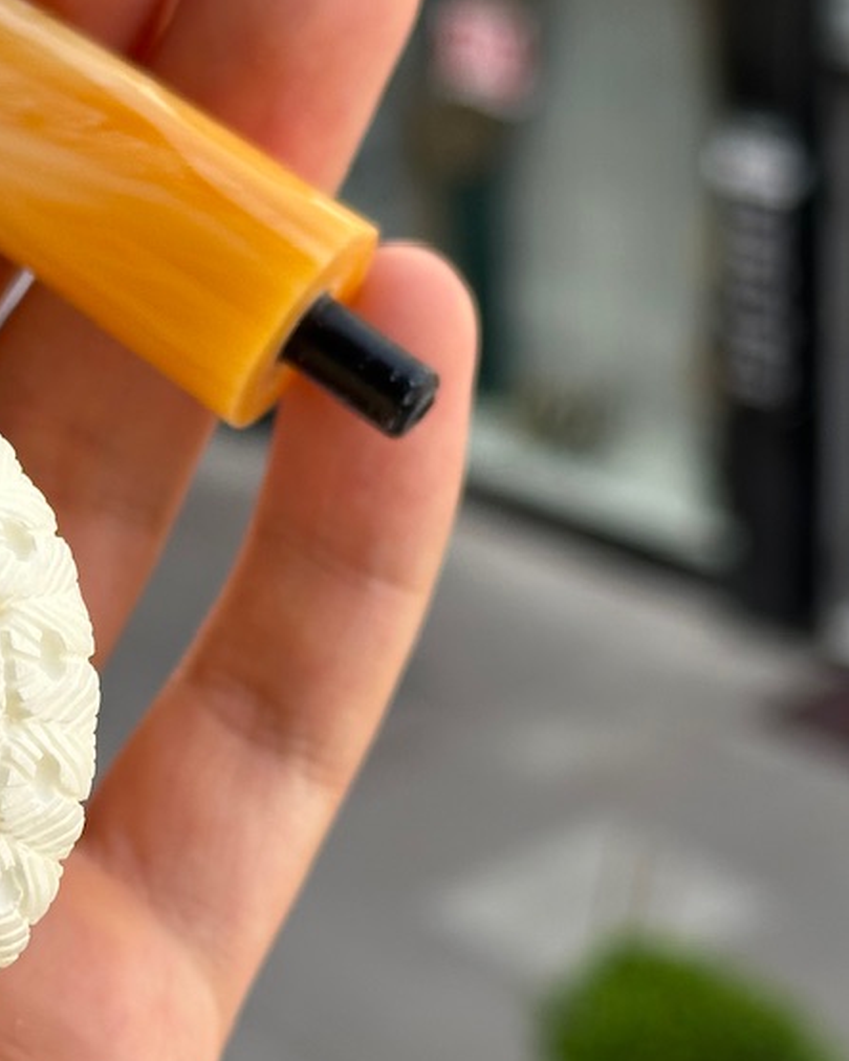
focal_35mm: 108
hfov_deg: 14.1
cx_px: 75
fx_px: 3392
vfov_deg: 17.8
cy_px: 627
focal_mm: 6.86
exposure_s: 1/608
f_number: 1.78
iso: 64
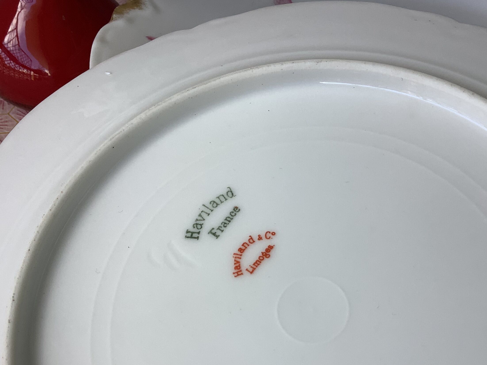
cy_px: 263
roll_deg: -3.4
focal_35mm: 46
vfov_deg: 31.1
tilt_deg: -44.7
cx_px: 262
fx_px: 647
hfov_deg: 41.2
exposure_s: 1/120
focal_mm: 3.3
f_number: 2.4
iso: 25
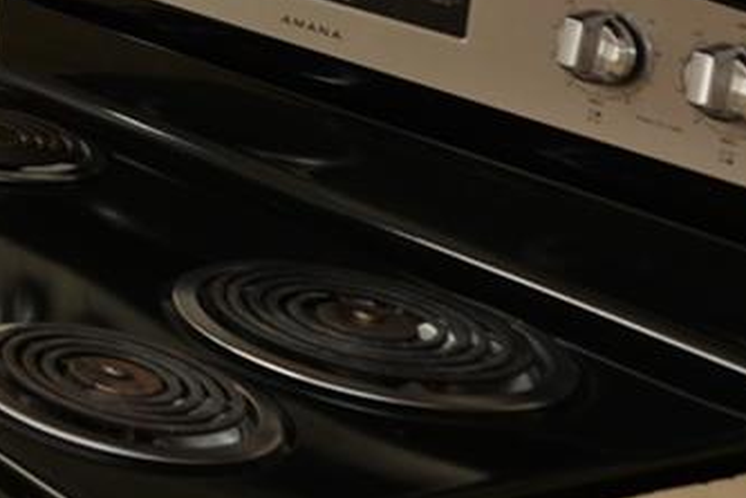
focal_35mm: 86
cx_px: -905
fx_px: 1782
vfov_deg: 13.7
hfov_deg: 15.9
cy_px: -479
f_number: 4
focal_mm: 14
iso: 200
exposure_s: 1/60
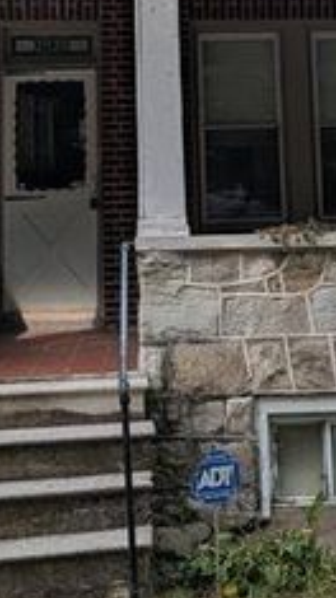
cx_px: 244
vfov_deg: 27.7
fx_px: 1173
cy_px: 71
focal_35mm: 74
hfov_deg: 16.2
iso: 22
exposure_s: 1/1081
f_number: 1.68
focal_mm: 6.9
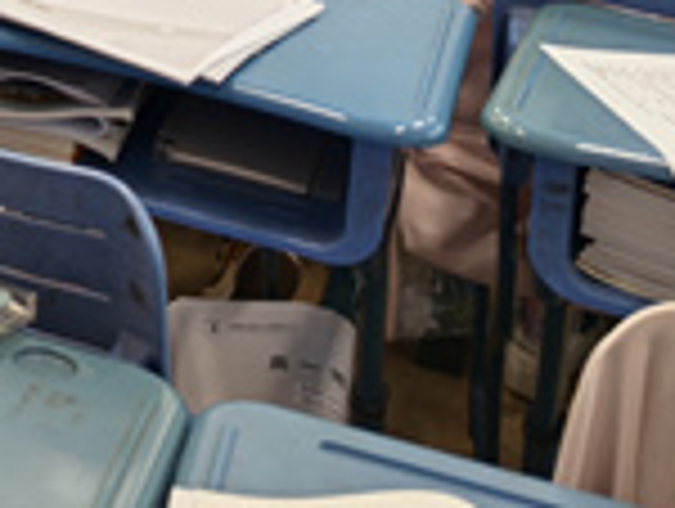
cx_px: -630
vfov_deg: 13.9
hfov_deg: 16.7
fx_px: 1797
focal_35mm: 92
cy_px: -477
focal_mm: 7.73
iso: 400
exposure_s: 1/100
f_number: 1.5
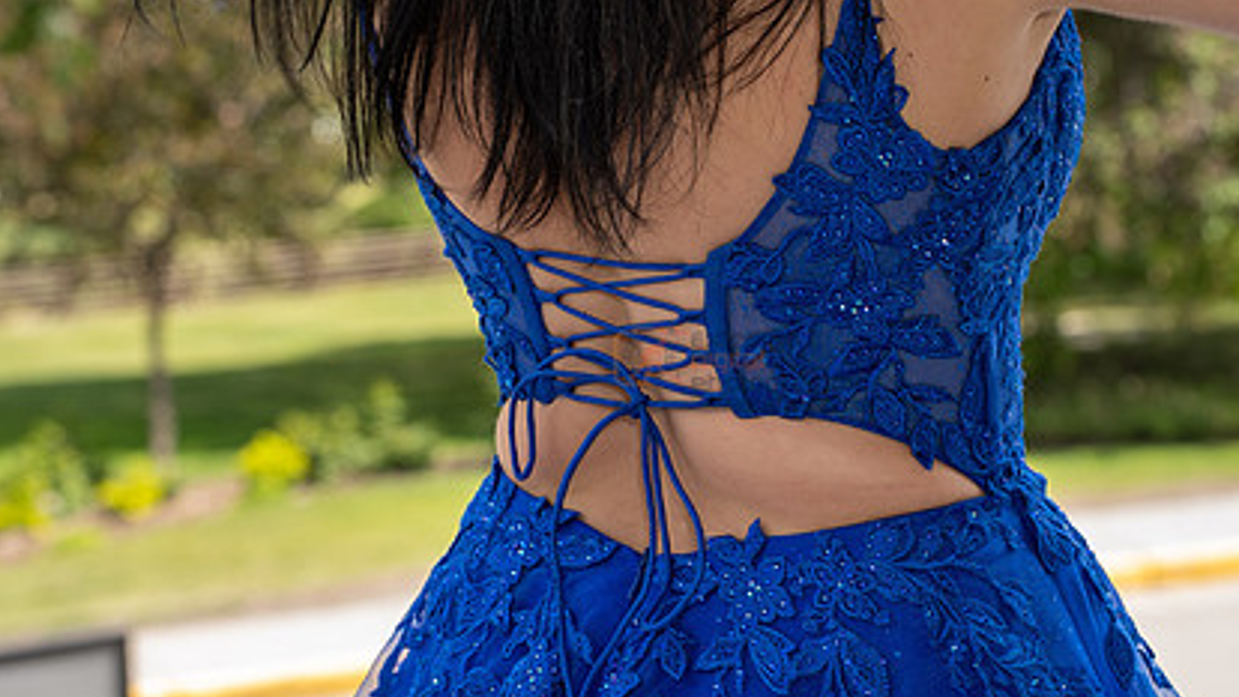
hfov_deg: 19.4
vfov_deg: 11.0
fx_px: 3614
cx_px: 742
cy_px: 368
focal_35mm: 110
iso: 160
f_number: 6.3
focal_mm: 75
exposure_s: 1/80
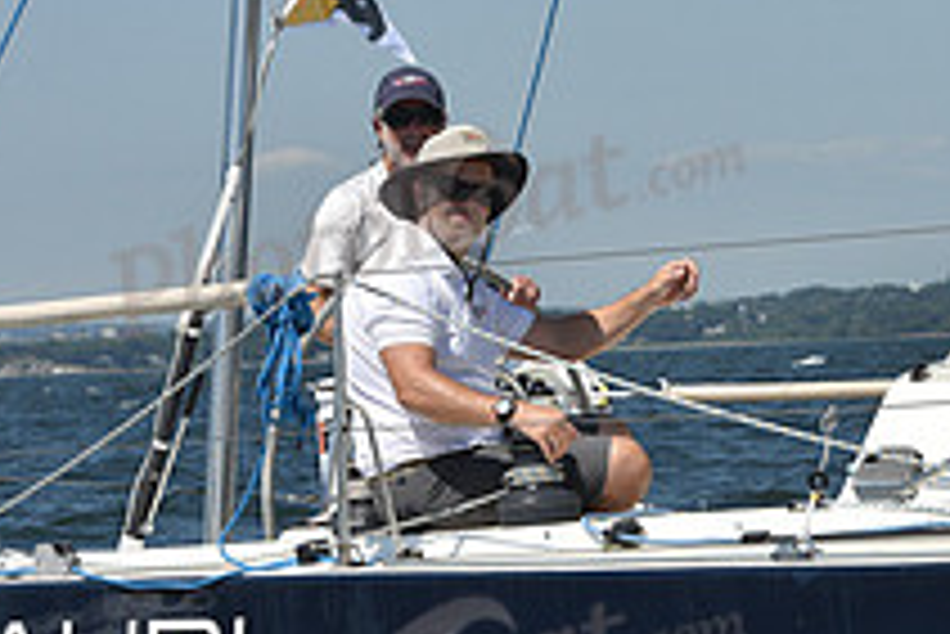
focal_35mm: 220
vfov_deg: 6.3
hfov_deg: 9.3
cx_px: 982
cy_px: 393
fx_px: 5809
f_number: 8
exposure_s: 1/1250
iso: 250
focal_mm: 80
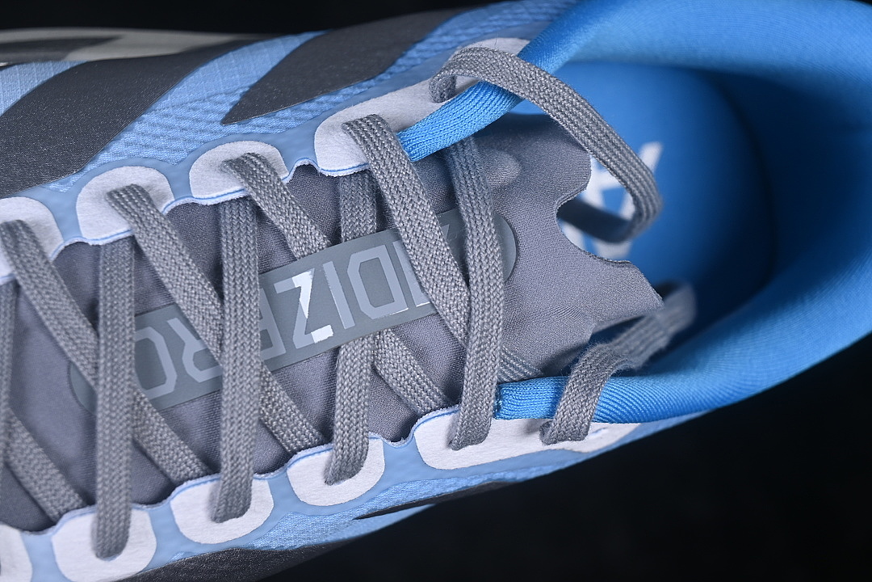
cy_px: 291
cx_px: 436
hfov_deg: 27.0
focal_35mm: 75
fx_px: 1817
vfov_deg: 18.2
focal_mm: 50
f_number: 7.1
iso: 160
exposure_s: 1/80
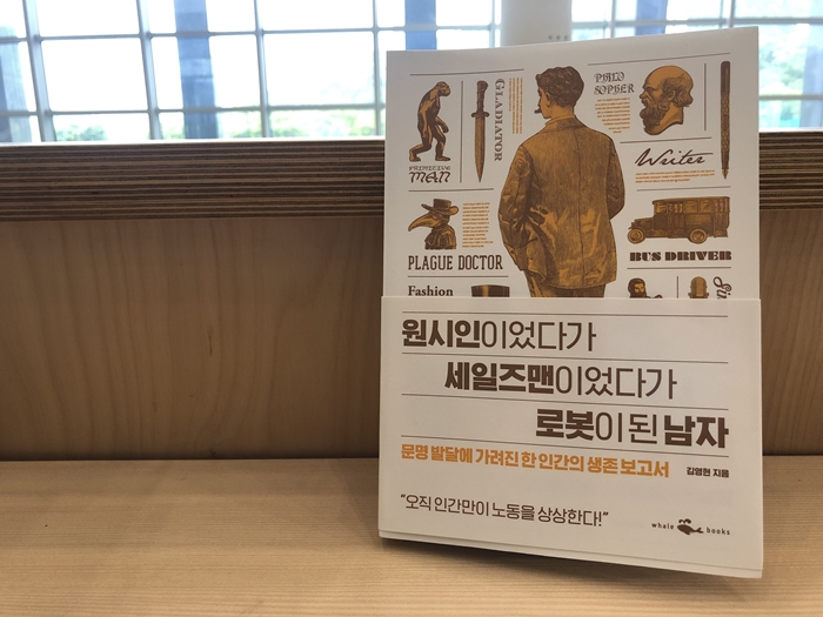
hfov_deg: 63.4
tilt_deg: -14.2
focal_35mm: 28
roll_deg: +1.7
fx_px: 666
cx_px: 412
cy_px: 308
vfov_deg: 49.7
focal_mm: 3.99
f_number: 1.8
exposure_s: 1/40
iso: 20
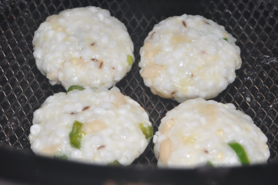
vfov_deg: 16.5
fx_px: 636
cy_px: 92
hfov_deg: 24.6
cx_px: 139
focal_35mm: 82
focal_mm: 55
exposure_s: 1/60
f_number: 4.8
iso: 400
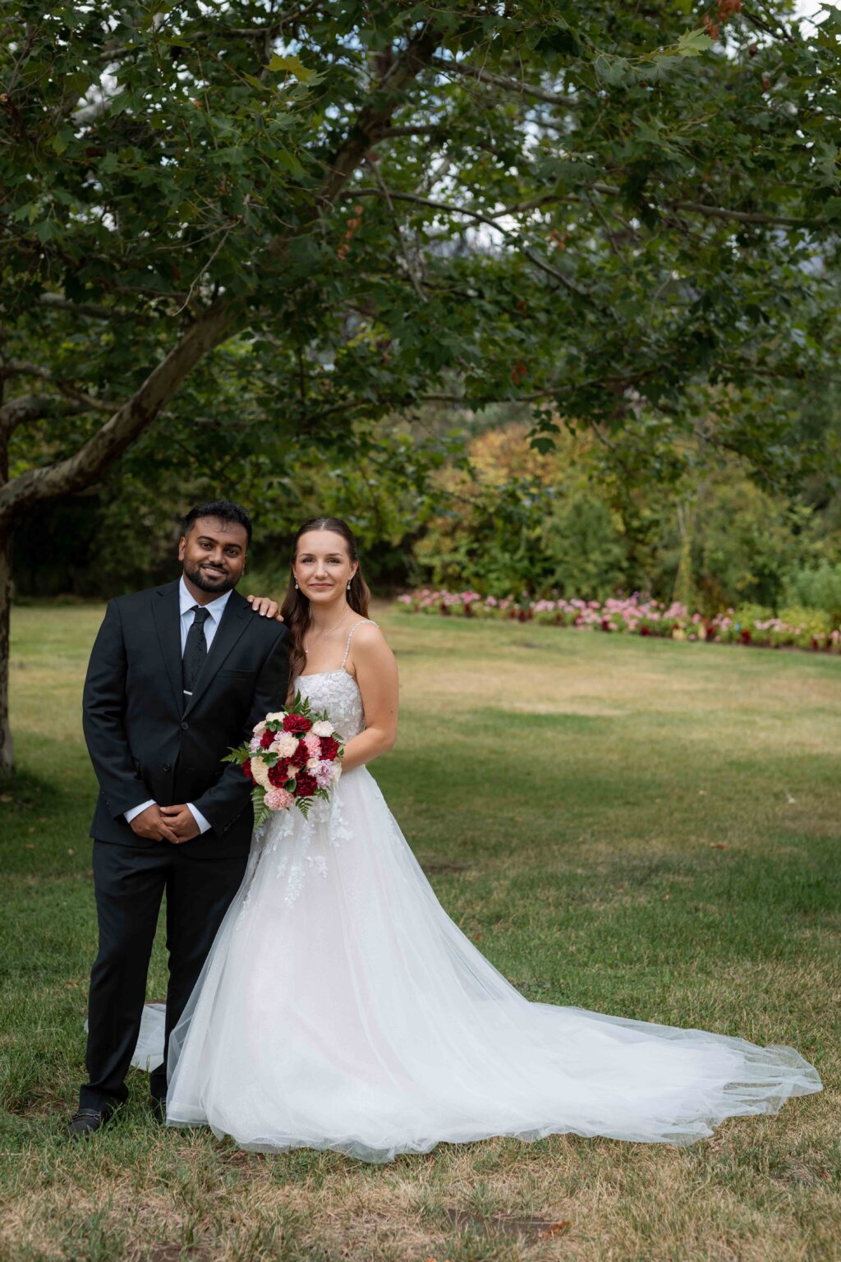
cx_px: 420
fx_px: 1752
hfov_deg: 27.0
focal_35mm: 50
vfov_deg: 39.6
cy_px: 631
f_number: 2.8
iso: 100
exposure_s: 1/640
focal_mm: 50
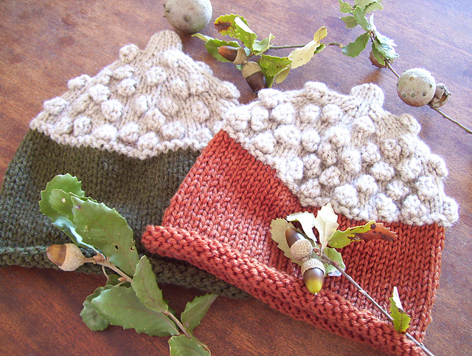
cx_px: 236
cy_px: 178
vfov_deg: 39.8
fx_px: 492
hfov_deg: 51.3
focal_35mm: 36
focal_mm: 6
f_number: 2.7
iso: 160
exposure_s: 1/10
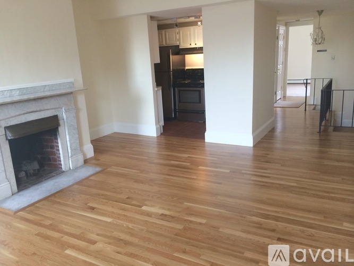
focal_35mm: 30
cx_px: 177
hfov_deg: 60.0
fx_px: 307
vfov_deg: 46.8
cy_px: 133
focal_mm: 4.12
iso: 100
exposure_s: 1/30
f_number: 2.2
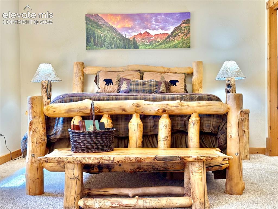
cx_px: 139
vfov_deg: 30.2
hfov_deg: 39.7
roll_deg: +0.7
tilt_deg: +0.5
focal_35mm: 48
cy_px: 104
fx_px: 385
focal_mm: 6.76
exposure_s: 1/120
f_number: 1.78
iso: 125
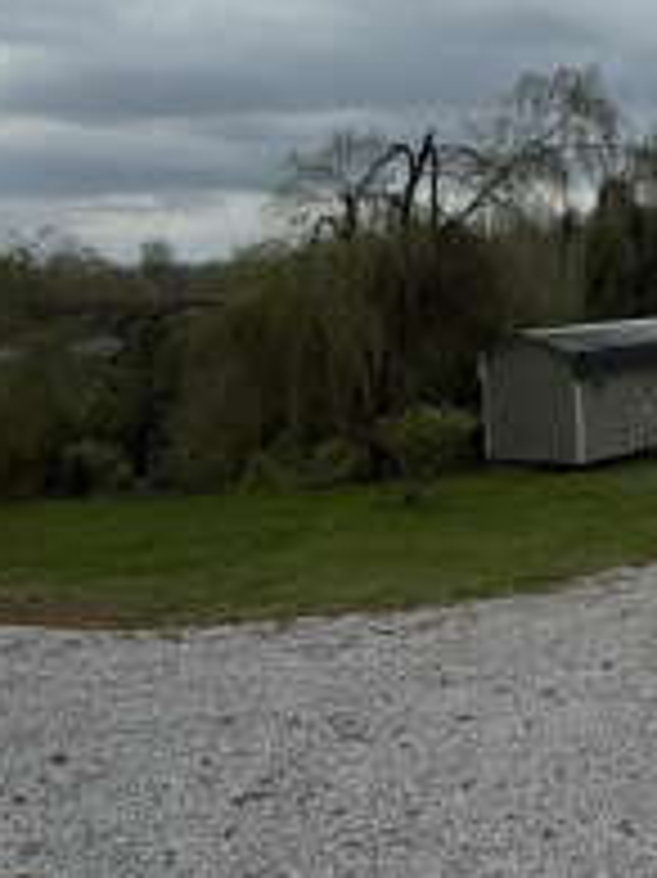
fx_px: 1216
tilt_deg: -5.6
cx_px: 666
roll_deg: +1.1
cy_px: 376
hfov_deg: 28.3
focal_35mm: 48
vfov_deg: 39.6
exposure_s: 1/1901
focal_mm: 2.22
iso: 20
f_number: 2.2
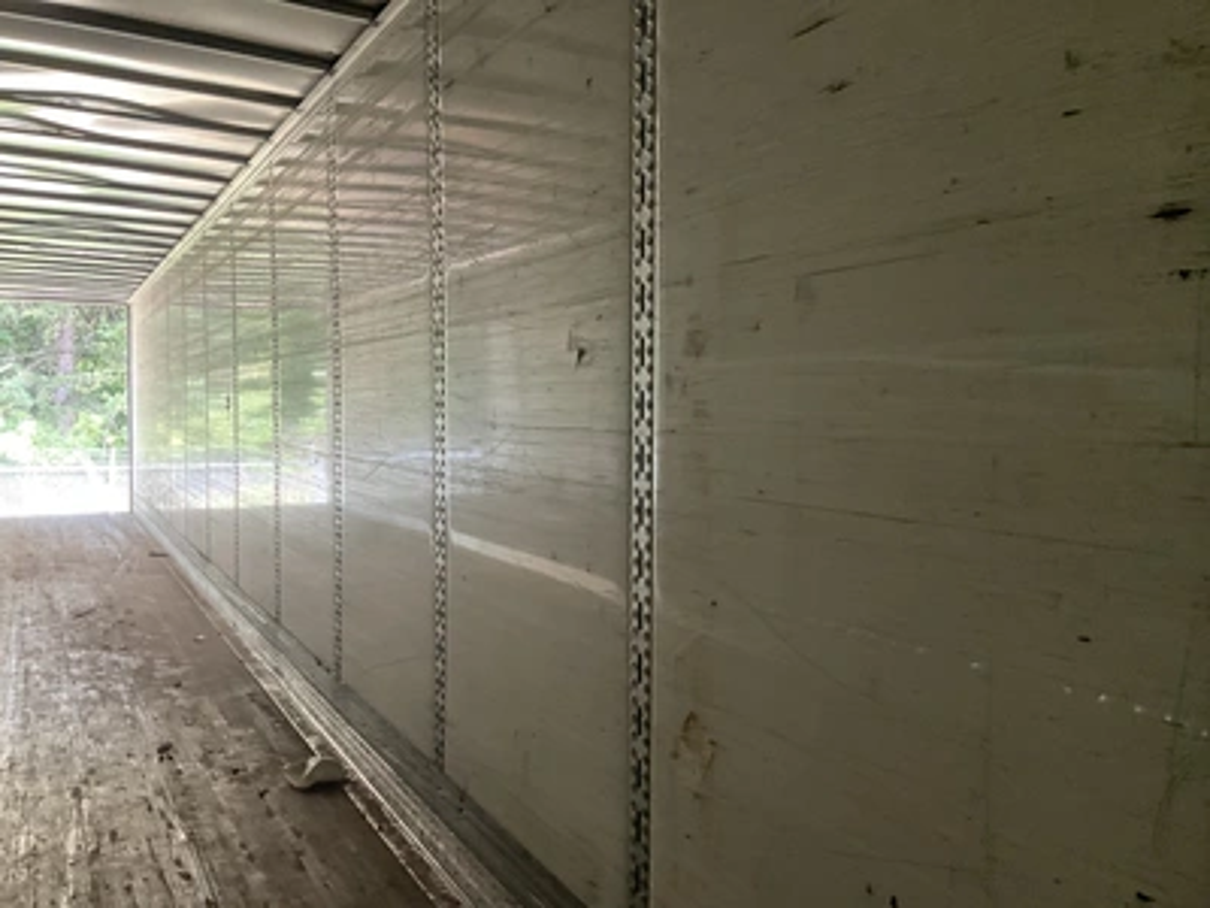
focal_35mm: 29
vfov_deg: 48.2
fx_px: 1014
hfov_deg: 61.7
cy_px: 454
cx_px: 605
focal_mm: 3
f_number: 1.8
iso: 250
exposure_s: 1/60
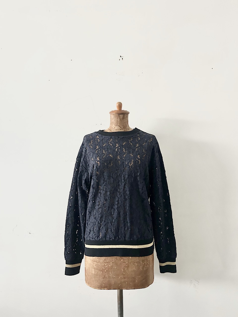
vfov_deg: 67.3
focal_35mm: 26
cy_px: 158
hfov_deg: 53.1
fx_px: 238
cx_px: 119
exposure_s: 1/55
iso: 500
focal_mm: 5.7
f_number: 1.5
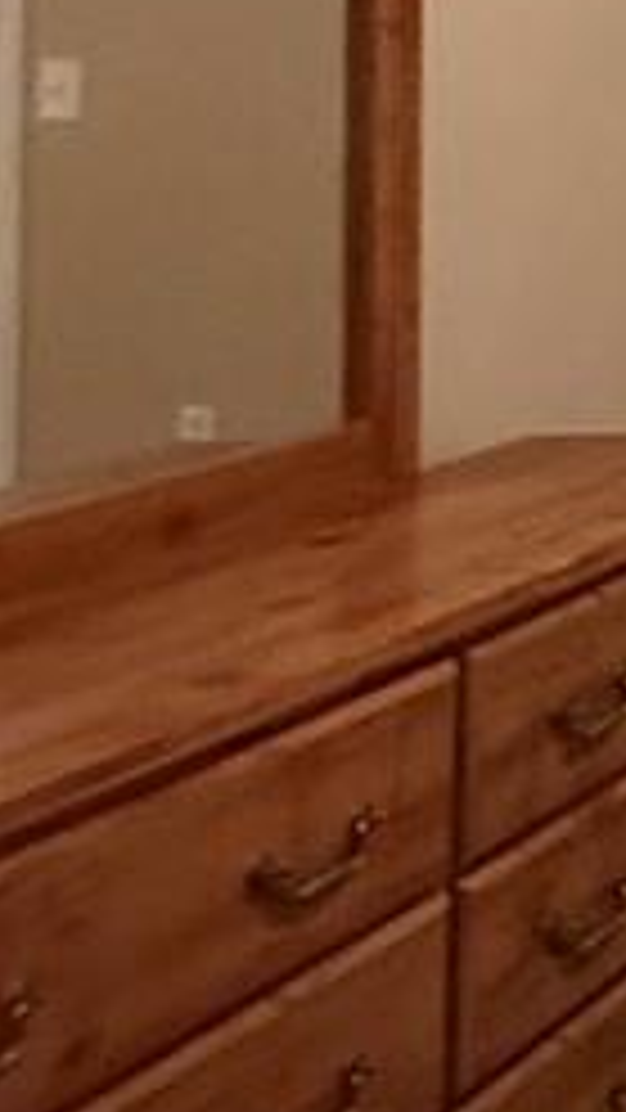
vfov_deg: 26.9
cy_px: -27
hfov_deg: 10.2
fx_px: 2183
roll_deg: +1.6
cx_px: 2018
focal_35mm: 74
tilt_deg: +1.6
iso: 640
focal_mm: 2.22
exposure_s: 1/60
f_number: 2.2
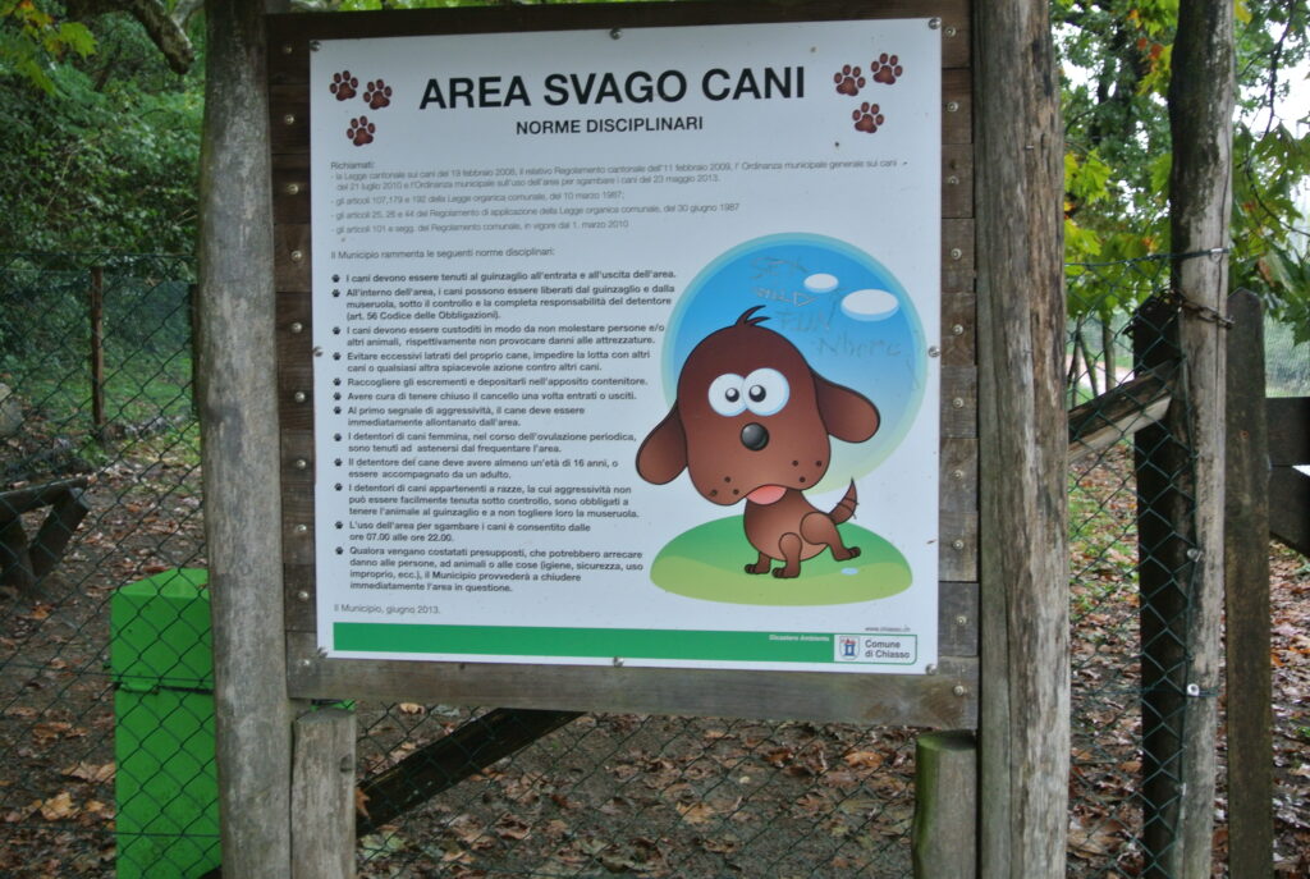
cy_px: 440
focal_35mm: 39
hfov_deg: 49.5
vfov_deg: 34.3
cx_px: 655
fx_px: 1422
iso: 400
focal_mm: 14.5
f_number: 4
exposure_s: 1/80
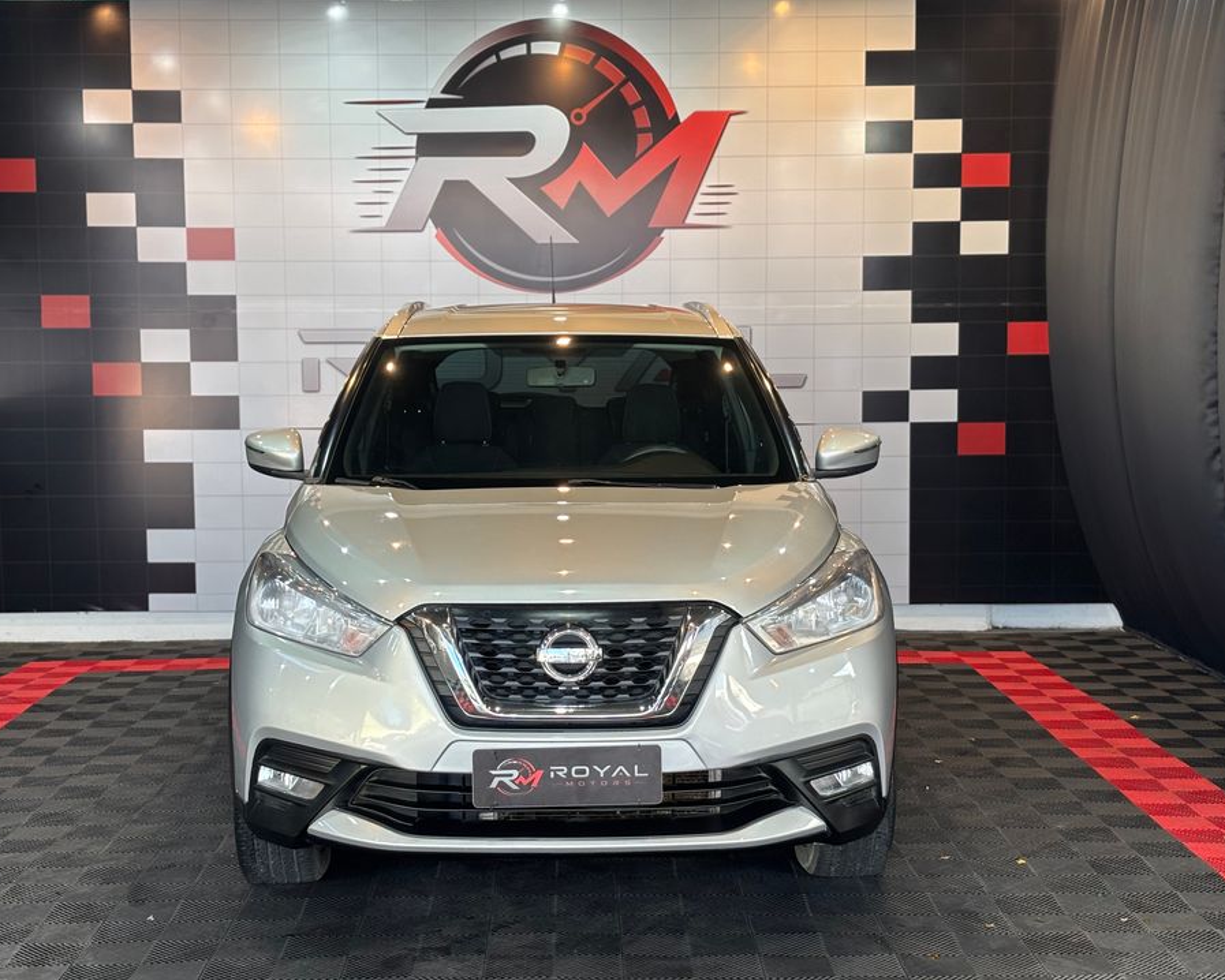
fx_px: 1958
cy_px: 490
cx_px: 584
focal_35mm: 54
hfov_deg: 34.7
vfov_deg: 28.1
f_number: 1.6
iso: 40
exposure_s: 1/120
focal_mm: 5.96
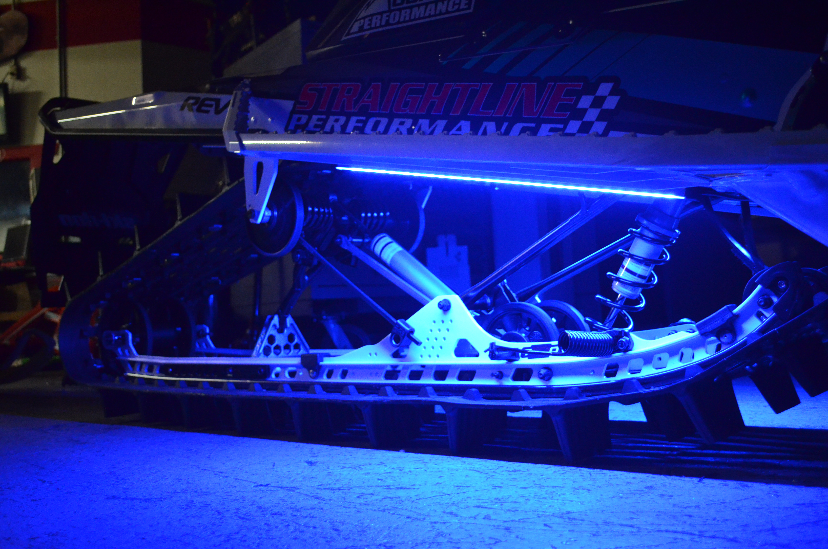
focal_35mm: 36
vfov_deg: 36.7
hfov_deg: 53.2
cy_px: 274
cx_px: 414
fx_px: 826
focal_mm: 24
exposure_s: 1/30
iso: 3200
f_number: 4
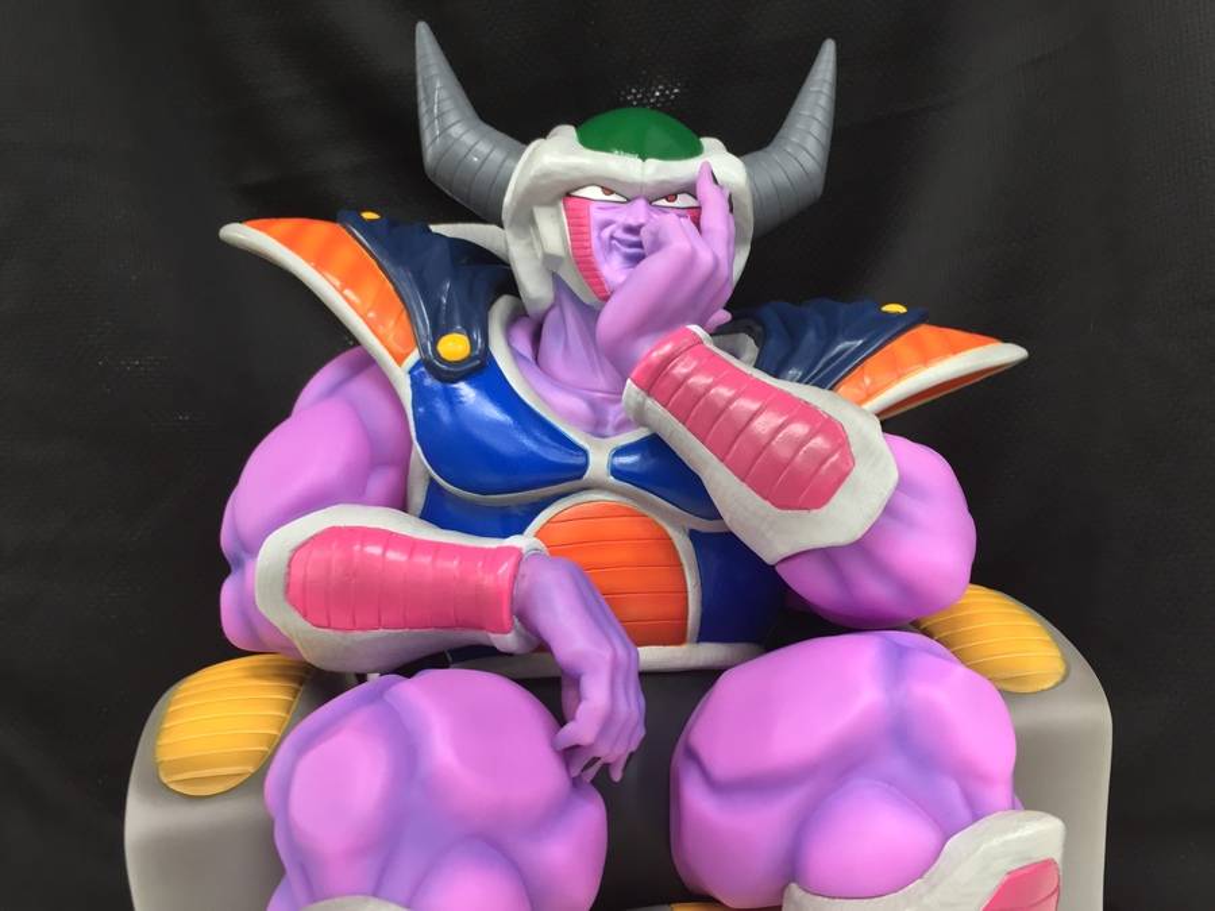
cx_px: 608
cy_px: 456
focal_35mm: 29
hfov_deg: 61.7
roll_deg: +4.8
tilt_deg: +9.8
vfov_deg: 48.2
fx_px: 1018
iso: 125
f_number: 2.2
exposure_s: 1/30
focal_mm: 4.15
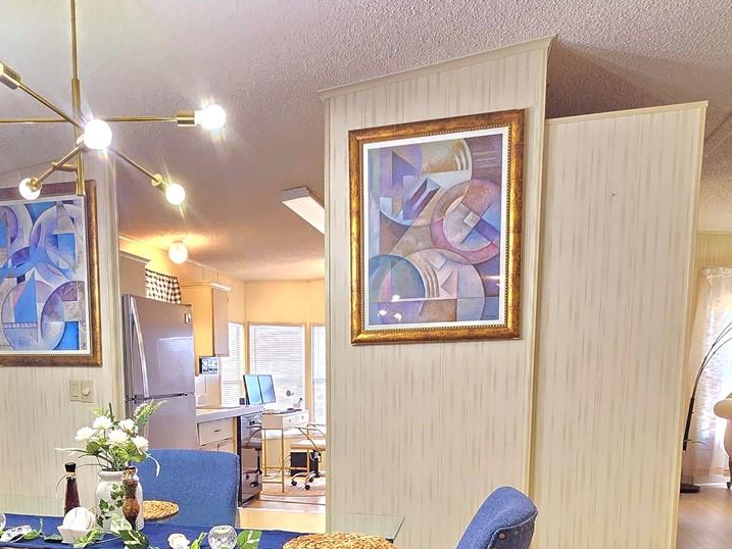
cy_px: 457
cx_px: 267
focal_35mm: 29
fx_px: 613
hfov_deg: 60.7
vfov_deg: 45.2
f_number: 2.2
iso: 320
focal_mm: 2.2
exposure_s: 1/60.2
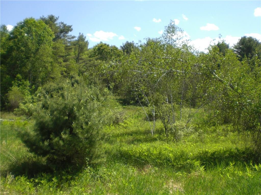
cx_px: 130
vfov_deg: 37.7
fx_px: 287
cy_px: 98
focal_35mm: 38
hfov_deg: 49.0
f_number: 3.1
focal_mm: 6.3
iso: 50
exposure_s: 1/400
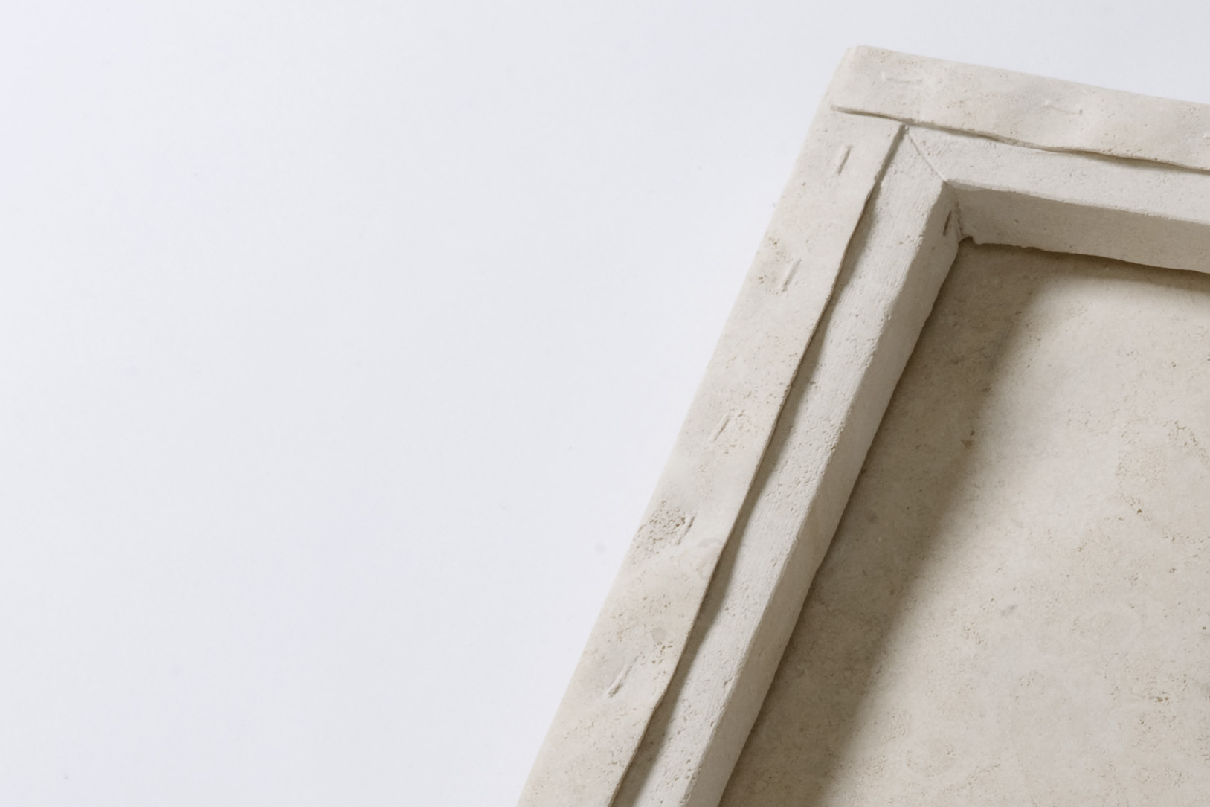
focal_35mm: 183
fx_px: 6151
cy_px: 849
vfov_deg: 7.5
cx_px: 1429
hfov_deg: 11.0
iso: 200
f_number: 20
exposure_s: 1/125
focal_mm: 70
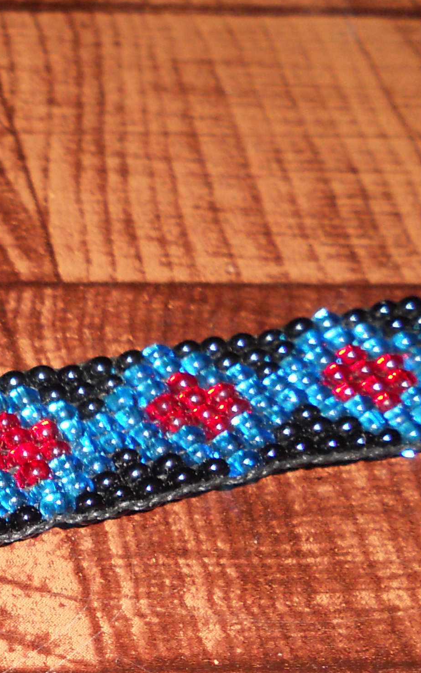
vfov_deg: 22.2
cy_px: 571
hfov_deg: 12.5
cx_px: -421
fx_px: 1689
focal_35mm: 92
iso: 80
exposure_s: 1/25
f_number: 8.8
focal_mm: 5.8
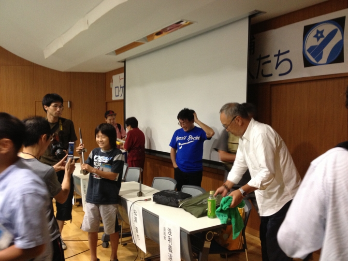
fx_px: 352
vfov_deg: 40.7
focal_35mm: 35
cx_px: 174
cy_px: 130
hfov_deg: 52.6
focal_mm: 4.28
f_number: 2.4
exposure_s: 1/20
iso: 200
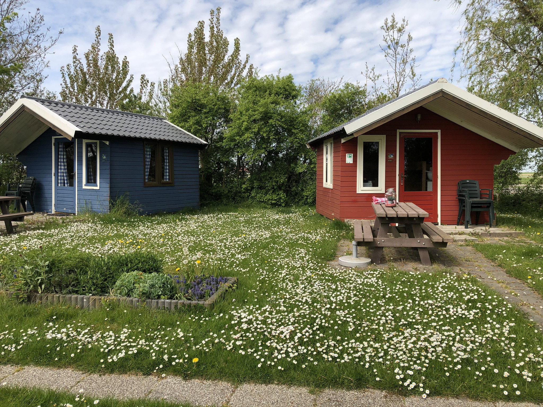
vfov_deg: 49.7
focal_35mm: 28
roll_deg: +0.0
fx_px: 439
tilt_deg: -3.4
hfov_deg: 63.4
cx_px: 272
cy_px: 204
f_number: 1.8
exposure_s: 1/1297
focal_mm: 3.99
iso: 20
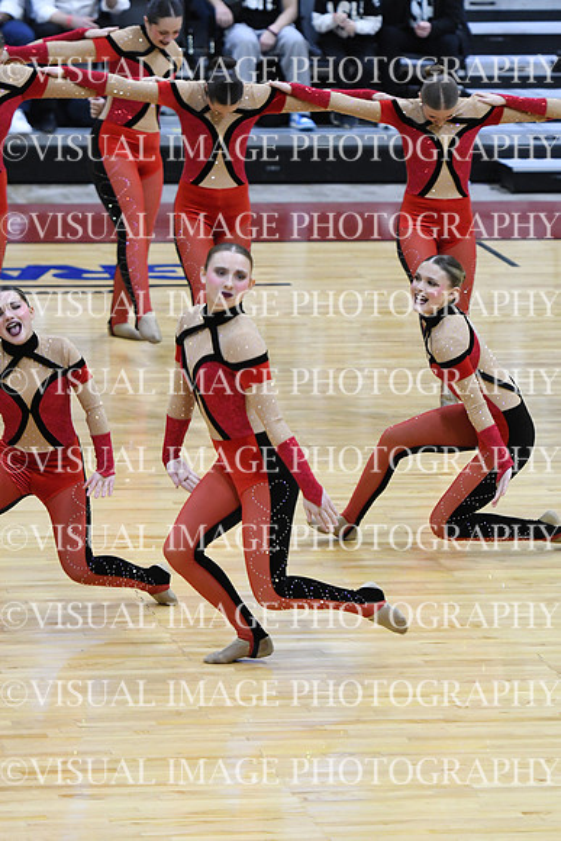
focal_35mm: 210
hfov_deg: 6.5
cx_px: 280
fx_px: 4905
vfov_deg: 9.8
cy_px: 420
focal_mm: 140
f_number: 2.8
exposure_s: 1/400
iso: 3200
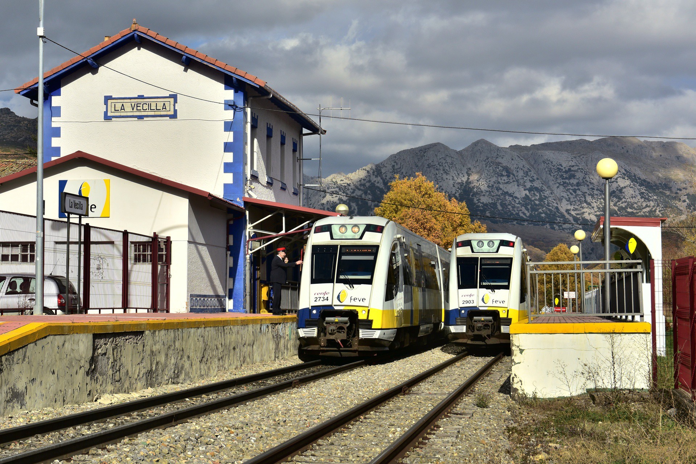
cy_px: 232
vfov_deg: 20.6
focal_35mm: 66
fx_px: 1276
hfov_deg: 30.5
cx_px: 348
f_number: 8
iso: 100
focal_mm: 44
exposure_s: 1/640
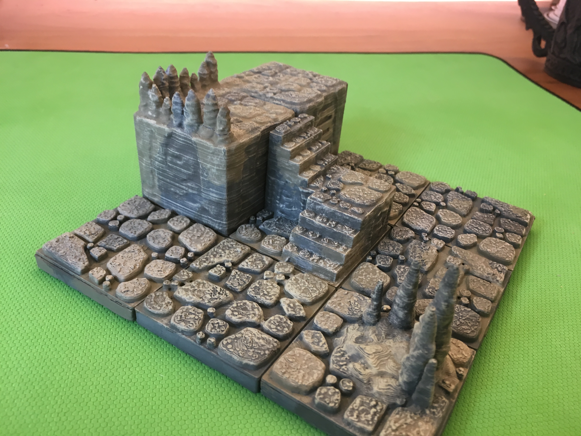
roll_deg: -4.8
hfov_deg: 61.7
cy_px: 218
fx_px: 487
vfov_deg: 48.2
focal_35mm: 29
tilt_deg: -31.4
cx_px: 290
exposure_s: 1/33
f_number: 2.2
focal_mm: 4.15
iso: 100
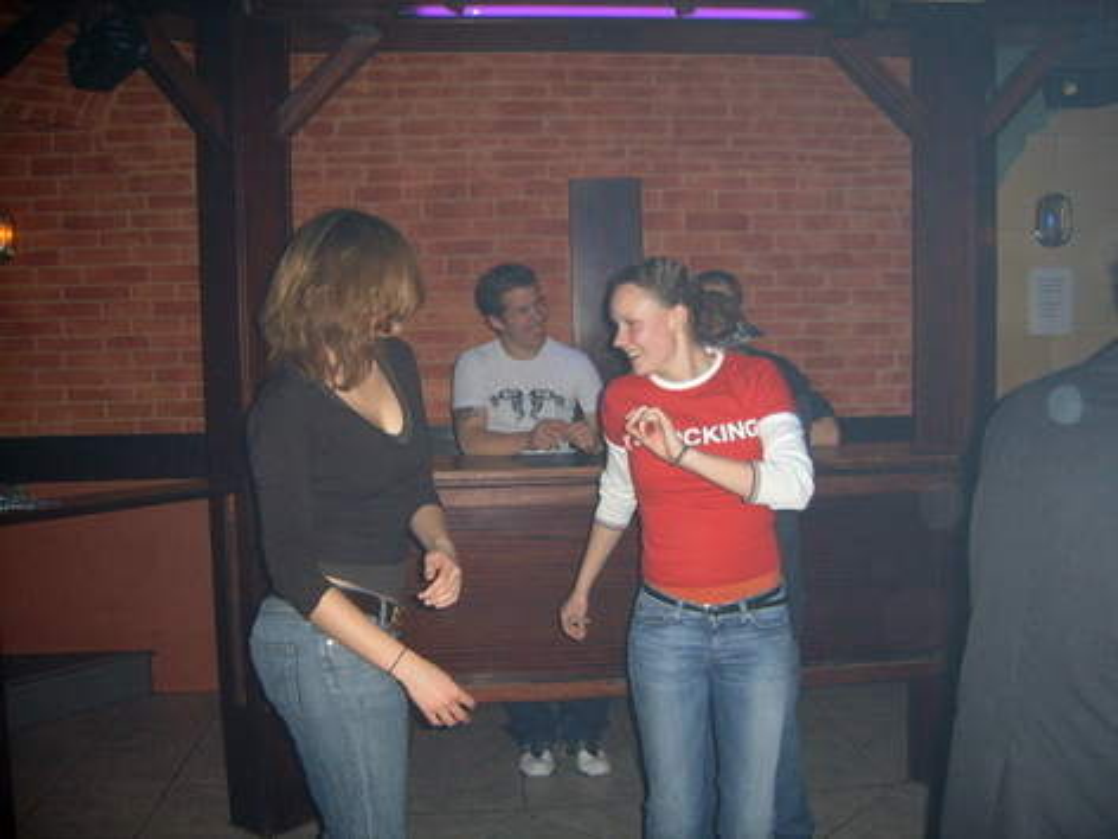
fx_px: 1130
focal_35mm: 35
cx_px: 559
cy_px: 420
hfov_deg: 52.6
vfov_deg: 40.7
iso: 100
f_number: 2.8
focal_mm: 5.8
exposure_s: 1/30
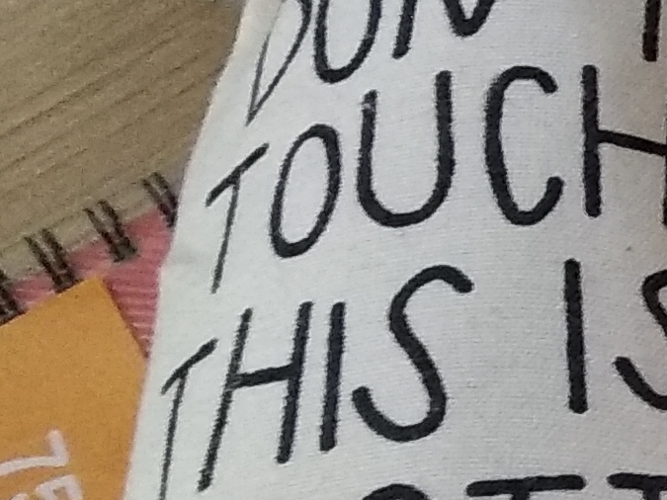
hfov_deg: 10.6
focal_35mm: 154
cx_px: 1691
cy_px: 320
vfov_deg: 9.6
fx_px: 2967
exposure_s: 1/25
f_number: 2.2
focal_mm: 3.81
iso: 800
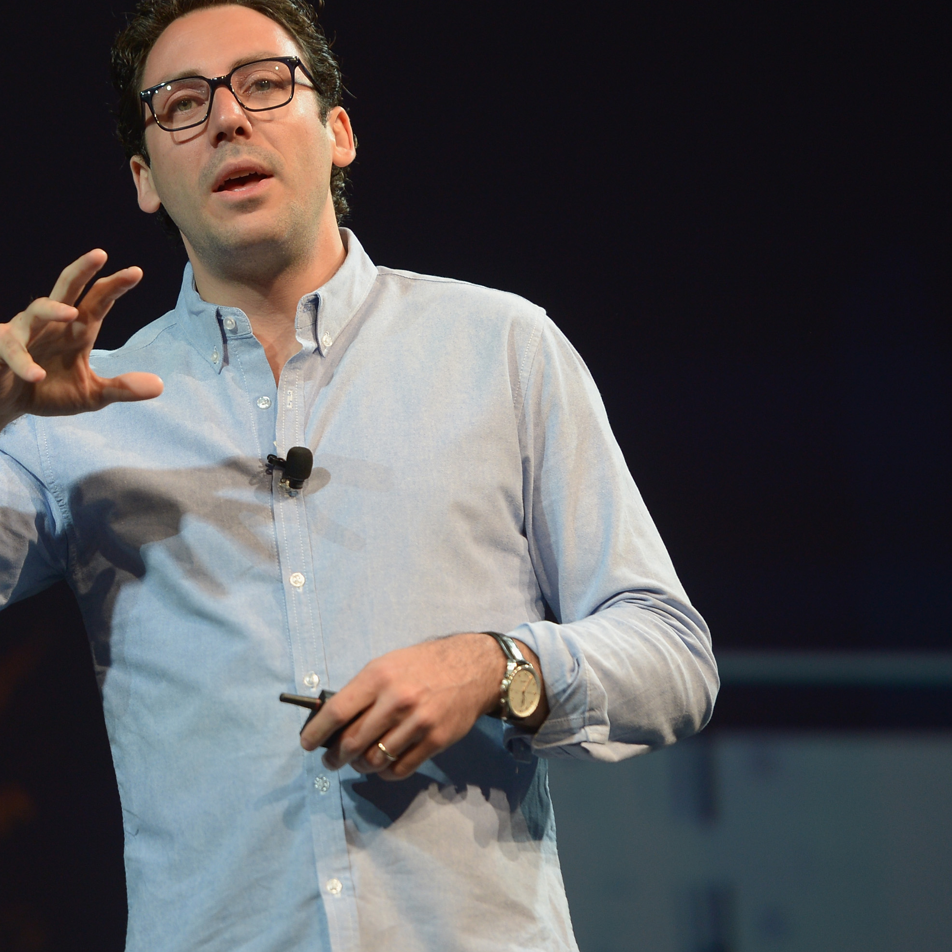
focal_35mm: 271
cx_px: 263
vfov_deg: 6.5
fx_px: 8432
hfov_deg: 6.5
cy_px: 421
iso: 1000
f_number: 3.5
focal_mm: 170
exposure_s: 1/320
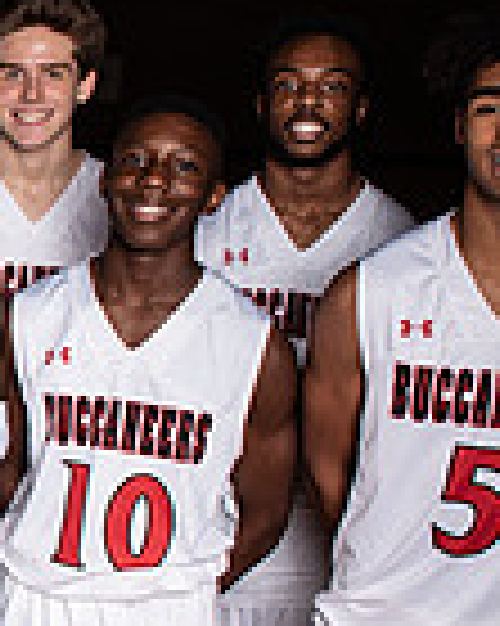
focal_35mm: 94
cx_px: -505
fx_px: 1741
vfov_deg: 20.3
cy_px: 408
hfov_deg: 13.8
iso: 320
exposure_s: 1/200
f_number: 14
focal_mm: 24
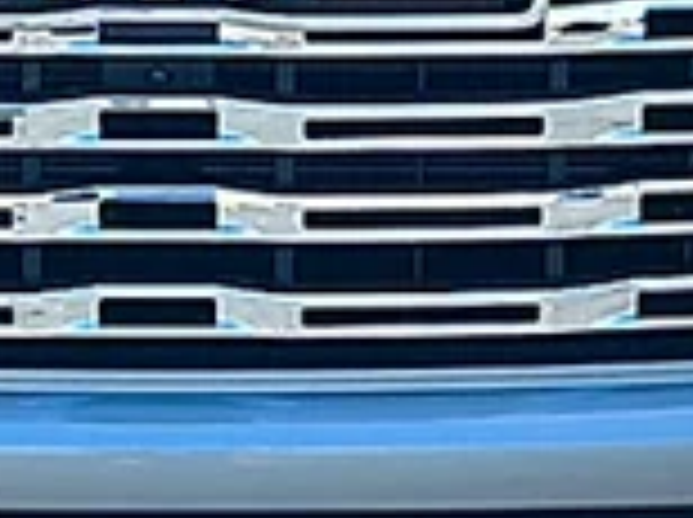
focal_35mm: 182
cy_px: 34
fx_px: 3638
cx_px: 189
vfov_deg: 8.1
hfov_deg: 10.9
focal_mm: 6.86
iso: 80
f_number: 1.78
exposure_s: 1/2985
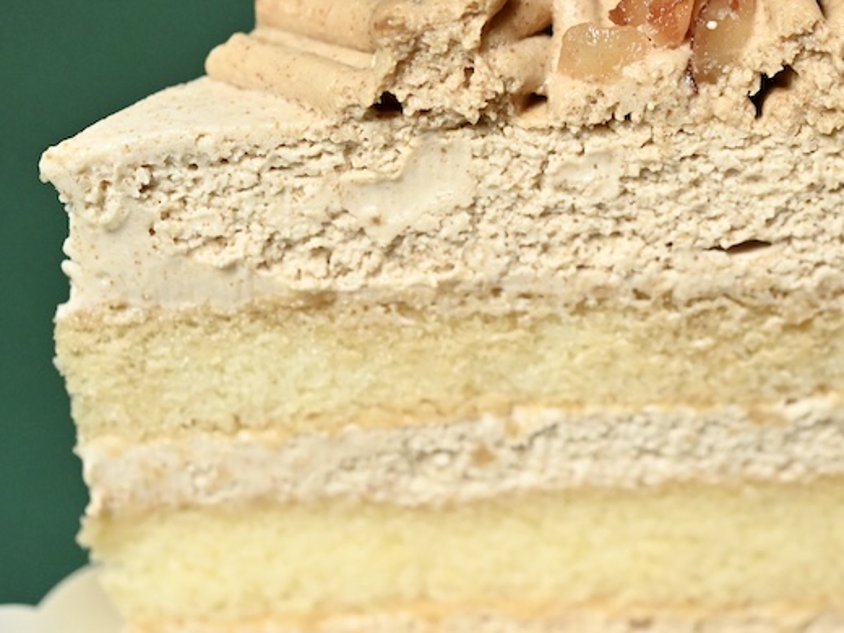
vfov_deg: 13.3
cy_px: 222
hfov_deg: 17.4
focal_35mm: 111
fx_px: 2706
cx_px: 803
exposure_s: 1/250
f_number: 7.1
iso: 6400
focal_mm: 60
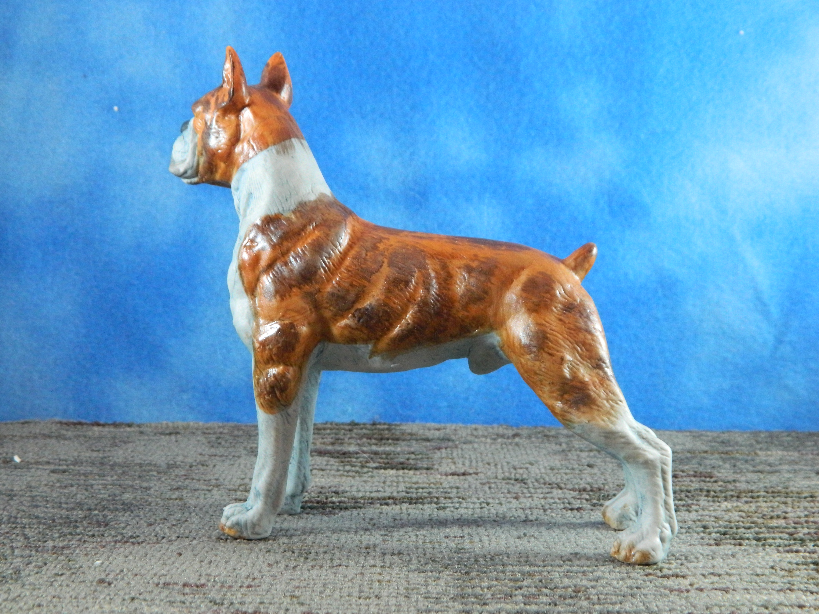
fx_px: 1112
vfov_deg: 30.9
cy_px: 307
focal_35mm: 47
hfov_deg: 40.4
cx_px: 410
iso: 400
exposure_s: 1/30
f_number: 3.6
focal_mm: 8.4
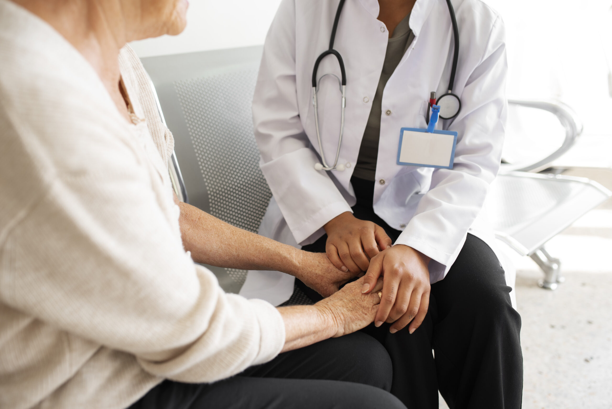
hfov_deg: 54.4
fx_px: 595
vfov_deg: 37.9
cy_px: 204
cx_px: 306
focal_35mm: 35
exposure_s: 1/250
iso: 250
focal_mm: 35
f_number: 2.8
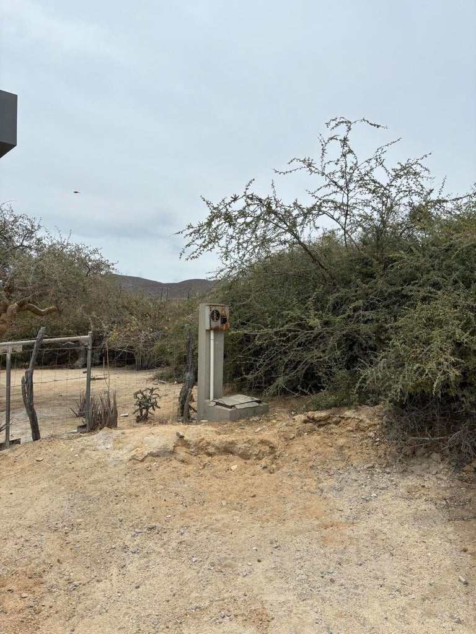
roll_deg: -1.5
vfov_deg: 67.3
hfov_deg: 53.1
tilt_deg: +0.4
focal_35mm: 26
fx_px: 477
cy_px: 317
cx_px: 238
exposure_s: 1/7194
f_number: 1.6
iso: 50
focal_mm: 5.96
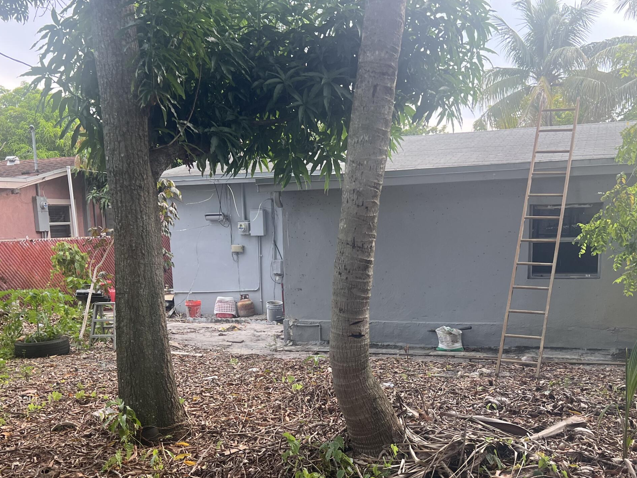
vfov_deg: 34.3
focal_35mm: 41
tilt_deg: -11.1
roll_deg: +1.6
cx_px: 306
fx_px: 755
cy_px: 364
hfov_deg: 45.8
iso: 64
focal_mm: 5.7
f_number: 1.5
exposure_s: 1/160
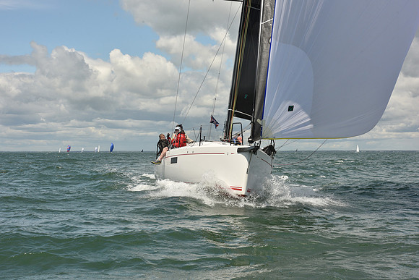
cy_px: 140
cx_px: 210
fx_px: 815
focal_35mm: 70
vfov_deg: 19.5
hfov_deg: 28.8
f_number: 13
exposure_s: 1/800
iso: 320
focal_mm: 70
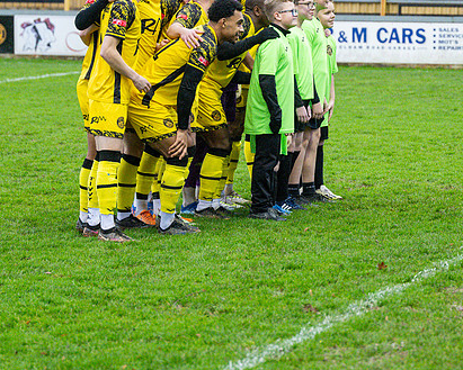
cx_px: 313
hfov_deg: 10.4
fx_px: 2536
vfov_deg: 8.4
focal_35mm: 185
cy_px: 138
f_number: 2.8
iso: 2000
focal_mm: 80
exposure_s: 1/2000
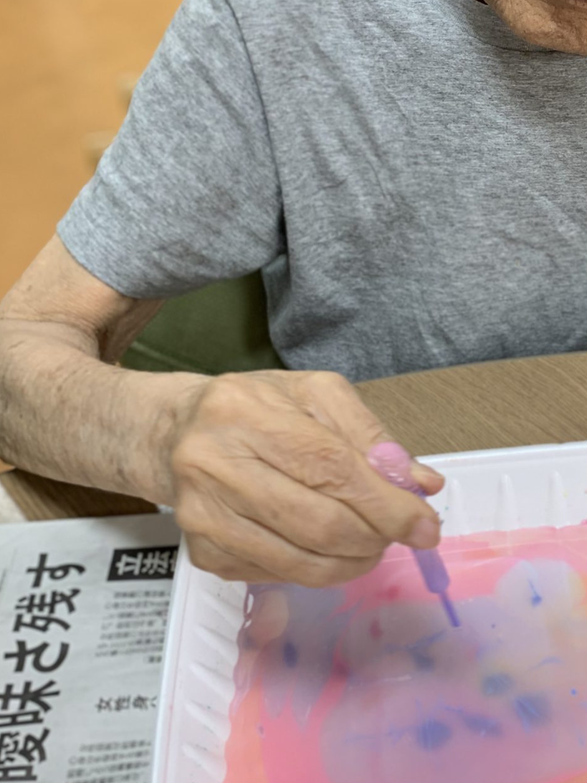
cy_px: 324
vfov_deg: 36.1
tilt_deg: -37.0
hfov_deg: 26.3
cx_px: 565
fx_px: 1198
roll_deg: +1.5
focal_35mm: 53
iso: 100
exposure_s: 1/97
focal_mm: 4.25
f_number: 1.8
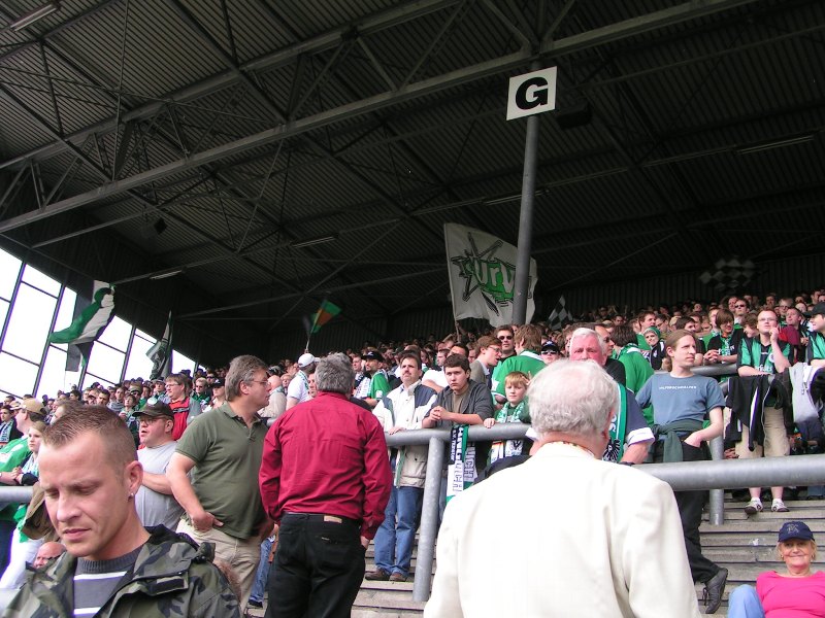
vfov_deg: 37.7
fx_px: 906
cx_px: 412
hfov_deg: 49.0
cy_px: 309
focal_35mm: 38
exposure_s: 1/80
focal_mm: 5.8
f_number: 5.6
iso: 50
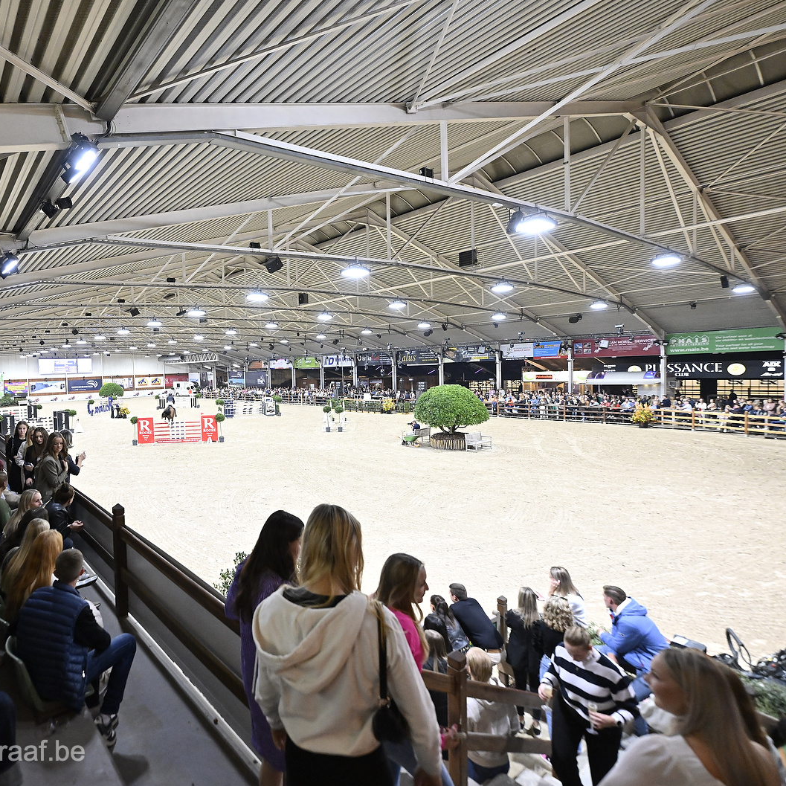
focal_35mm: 18
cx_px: 239
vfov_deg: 80.7
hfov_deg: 77.1
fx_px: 462
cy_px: 393
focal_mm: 14
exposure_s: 1/320
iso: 4000
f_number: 4
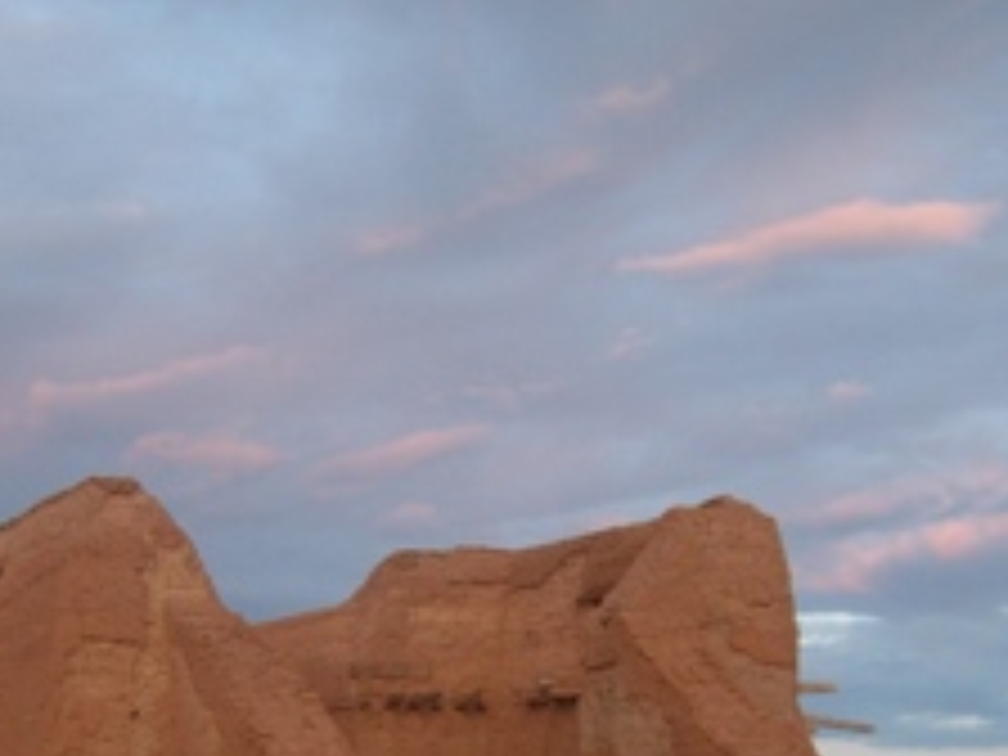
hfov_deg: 27.7
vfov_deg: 20.6
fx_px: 2038
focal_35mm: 70
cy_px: 684
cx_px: 364
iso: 80
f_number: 2.8
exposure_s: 1/52.3
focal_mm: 5.8
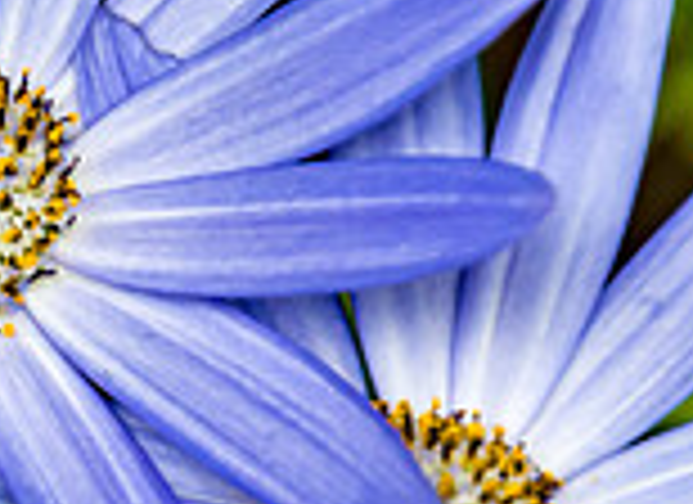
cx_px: -223
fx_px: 32081
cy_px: 520
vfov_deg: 0.9
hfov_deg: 1.2
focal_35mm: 1620
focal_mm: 270
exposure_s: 1/320
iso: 400
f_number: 6.3
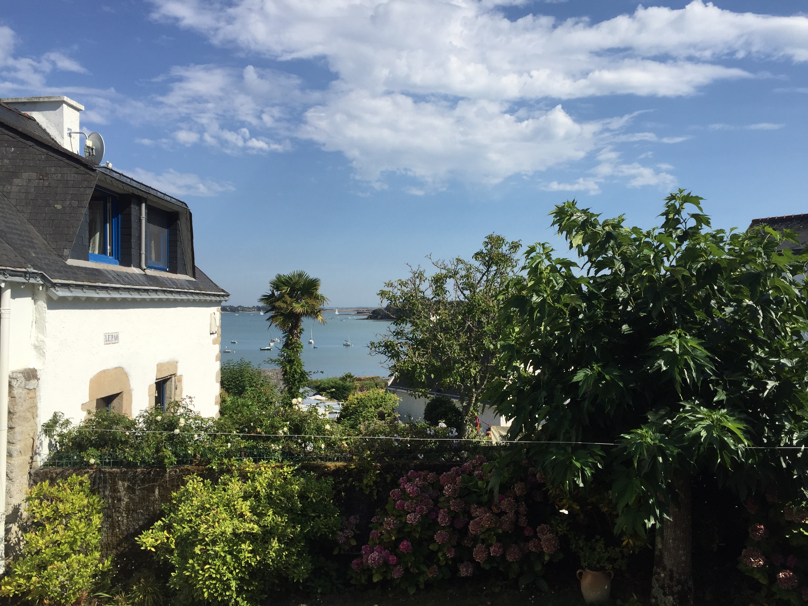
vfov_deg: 48.2
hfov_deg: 61.7
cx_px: 404
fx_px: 677
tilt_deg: +0.9
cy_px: 303
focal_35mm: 29
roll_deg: -0.6
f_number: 2.2
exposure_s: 1/2475
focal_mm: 4.15
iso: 32
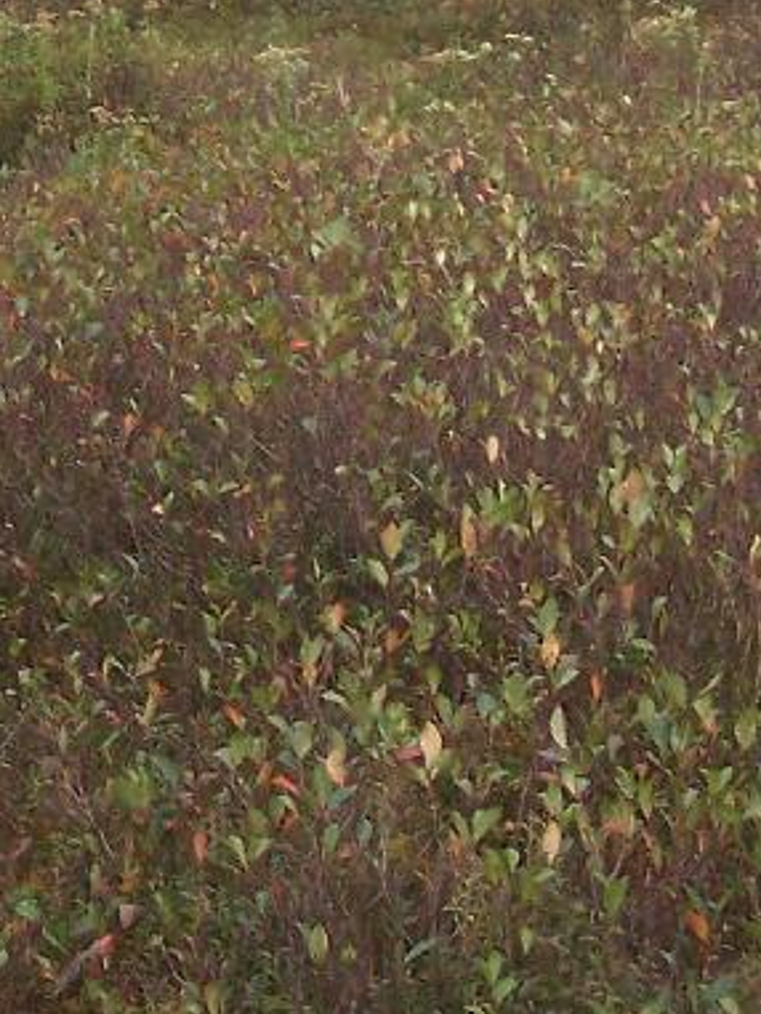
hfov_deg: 10.9
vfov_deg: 14.3
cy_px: 71
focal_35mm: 136
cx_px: 378
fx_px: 3984
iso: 200
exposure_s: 1/640
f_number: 2.8
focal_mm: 6.3
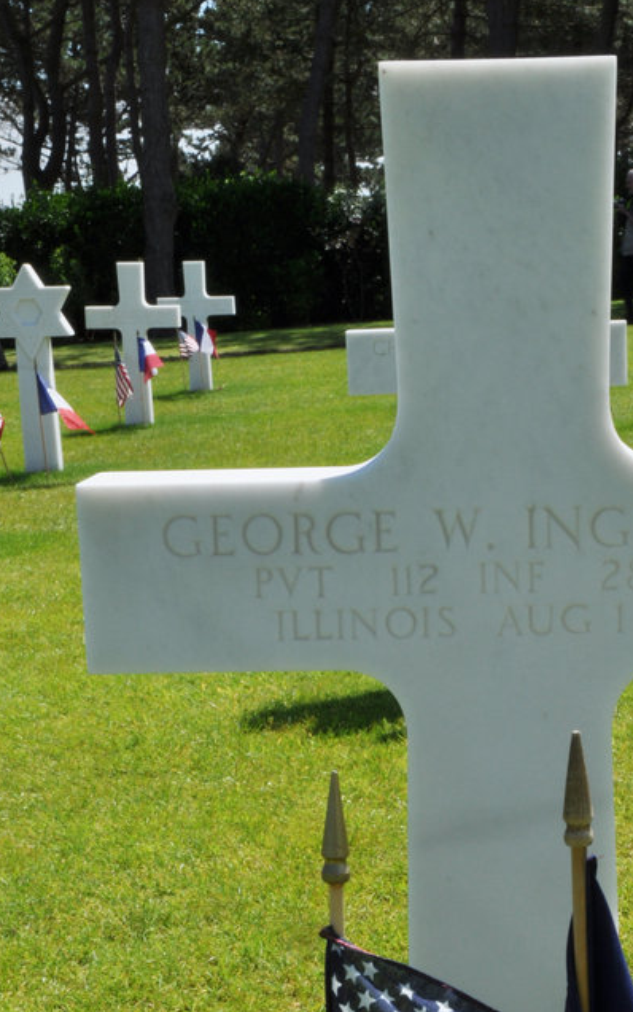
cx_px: 461
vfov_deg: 23.7
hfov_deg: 15.1
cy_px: 808
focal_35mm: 86
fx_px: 2372
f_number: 29
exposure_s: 1/50
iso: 200
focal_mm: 34
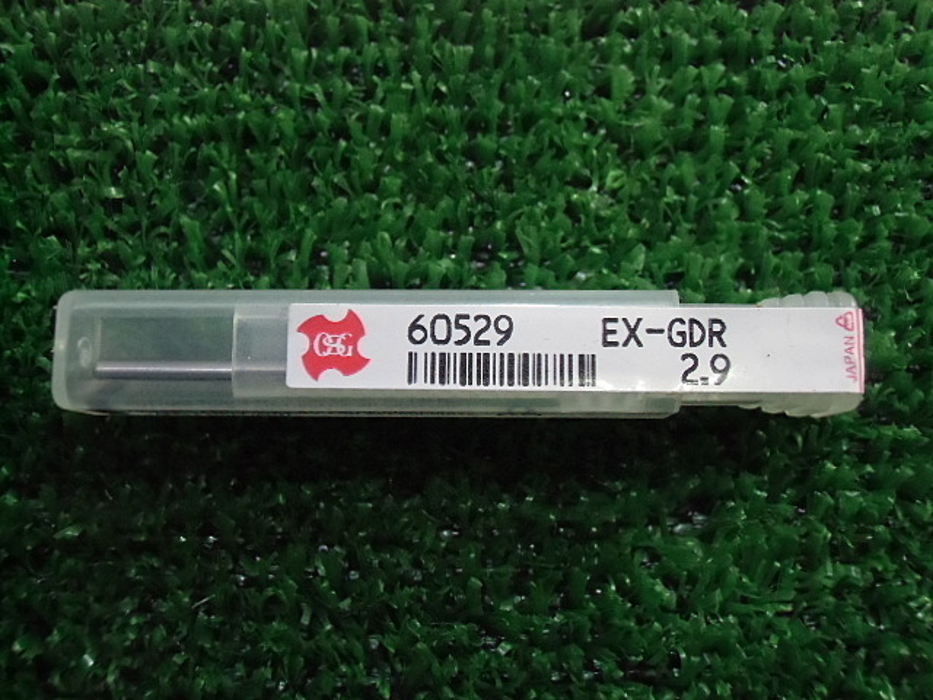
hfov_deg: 49.0
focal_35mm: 38
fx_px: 1024
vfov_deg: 37.7
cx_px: 466
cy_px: 350
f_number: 3.9
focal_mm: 6.67
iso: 800
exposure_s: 1/100
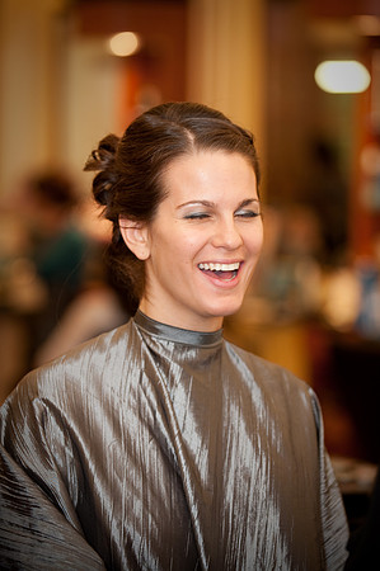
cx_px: 190
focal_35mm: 110
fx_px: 1746
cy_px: 286
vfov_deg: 18.6
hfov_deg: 12.4
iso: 250
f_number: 2.8
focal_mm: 110
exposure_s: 1/60
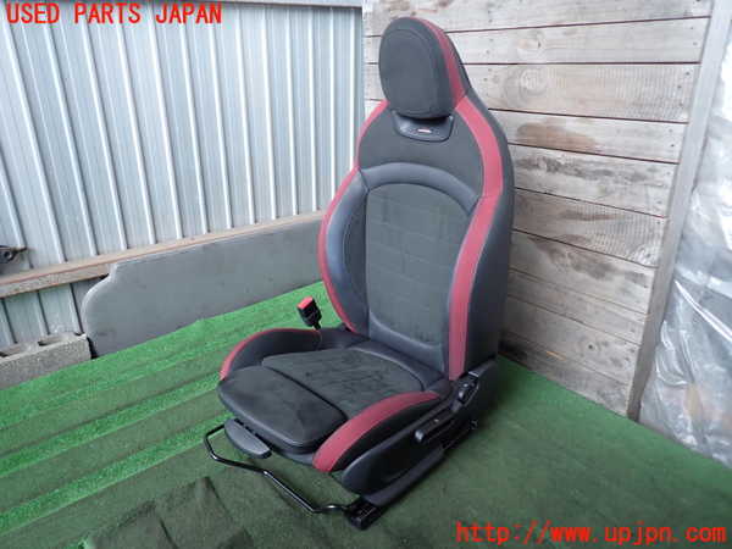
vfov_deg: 54.9
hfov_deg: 69.4
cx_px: 366
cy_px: 274
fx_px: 529
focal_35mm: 25
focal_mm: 4.5
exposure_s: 1/60
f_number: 2
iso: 125
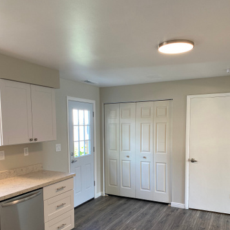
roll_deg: -0.3
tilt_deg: -3.7
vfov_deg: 51.7
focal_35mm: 31
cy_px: 151
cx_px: 116
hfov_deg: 52.5
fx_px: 233
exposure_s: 1/60
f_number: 1.8
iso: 64
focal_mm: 4.25
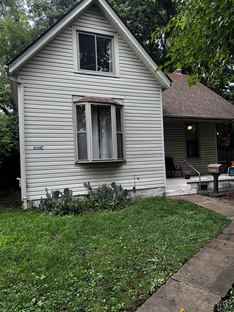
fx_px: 216
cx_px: 117
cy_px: 156
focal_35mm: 24
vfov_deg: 71.6
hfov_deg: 56.8
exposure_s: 1/460
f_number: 1.78
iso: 50
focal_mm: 6.76
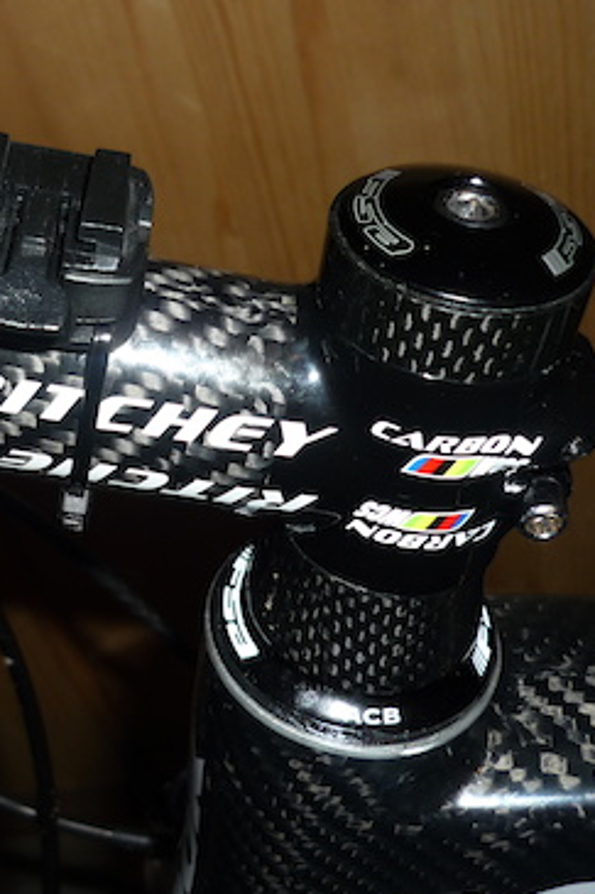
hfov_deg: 28.1
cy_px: 449
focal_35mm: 47
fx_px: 1166
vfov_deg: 41.9
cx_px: 132
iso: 100
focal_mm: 5.5
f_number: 2.8
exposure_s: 1/30
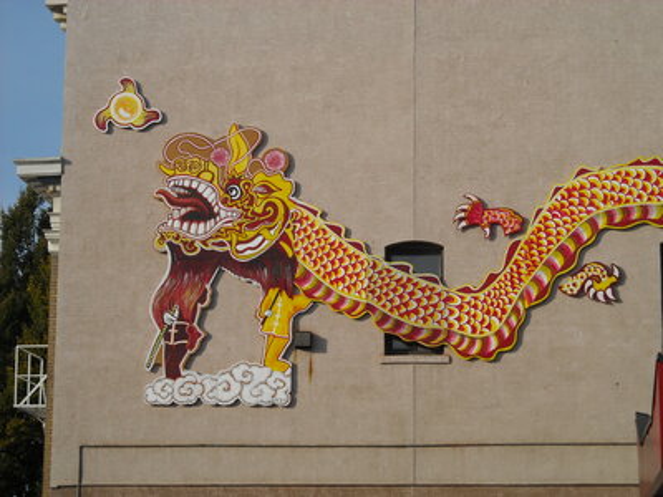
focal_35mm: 105
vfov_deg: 14.1
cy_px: 248
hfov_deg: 18.7
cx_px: 332
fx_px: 2011
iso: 64
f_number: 4.7
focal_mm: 17.1
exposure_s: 1/593
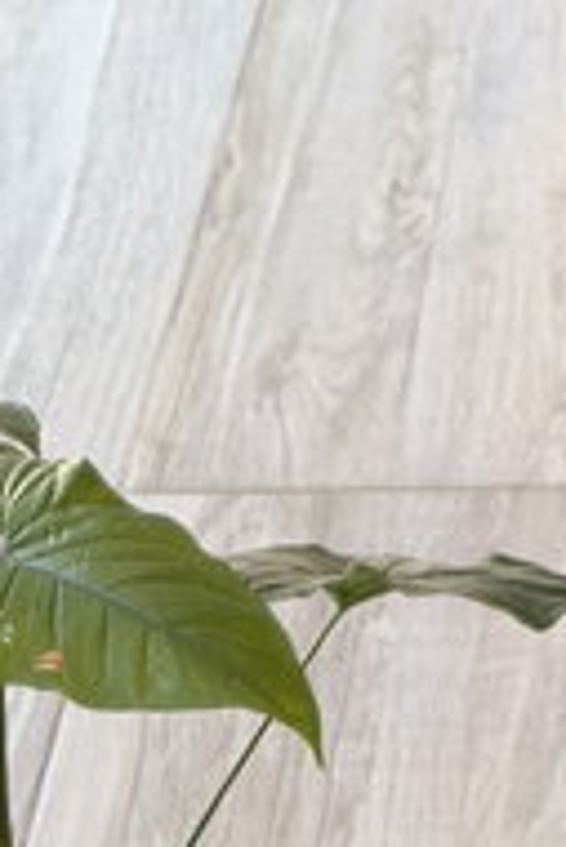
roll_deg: +1.4
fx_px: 3295
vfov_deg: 14.0
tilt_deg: -32.2
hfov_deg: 9.5
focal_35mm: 140
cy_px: -310
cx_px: 882
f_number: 1.78
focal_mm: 6.76
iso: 100
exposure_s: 1/60
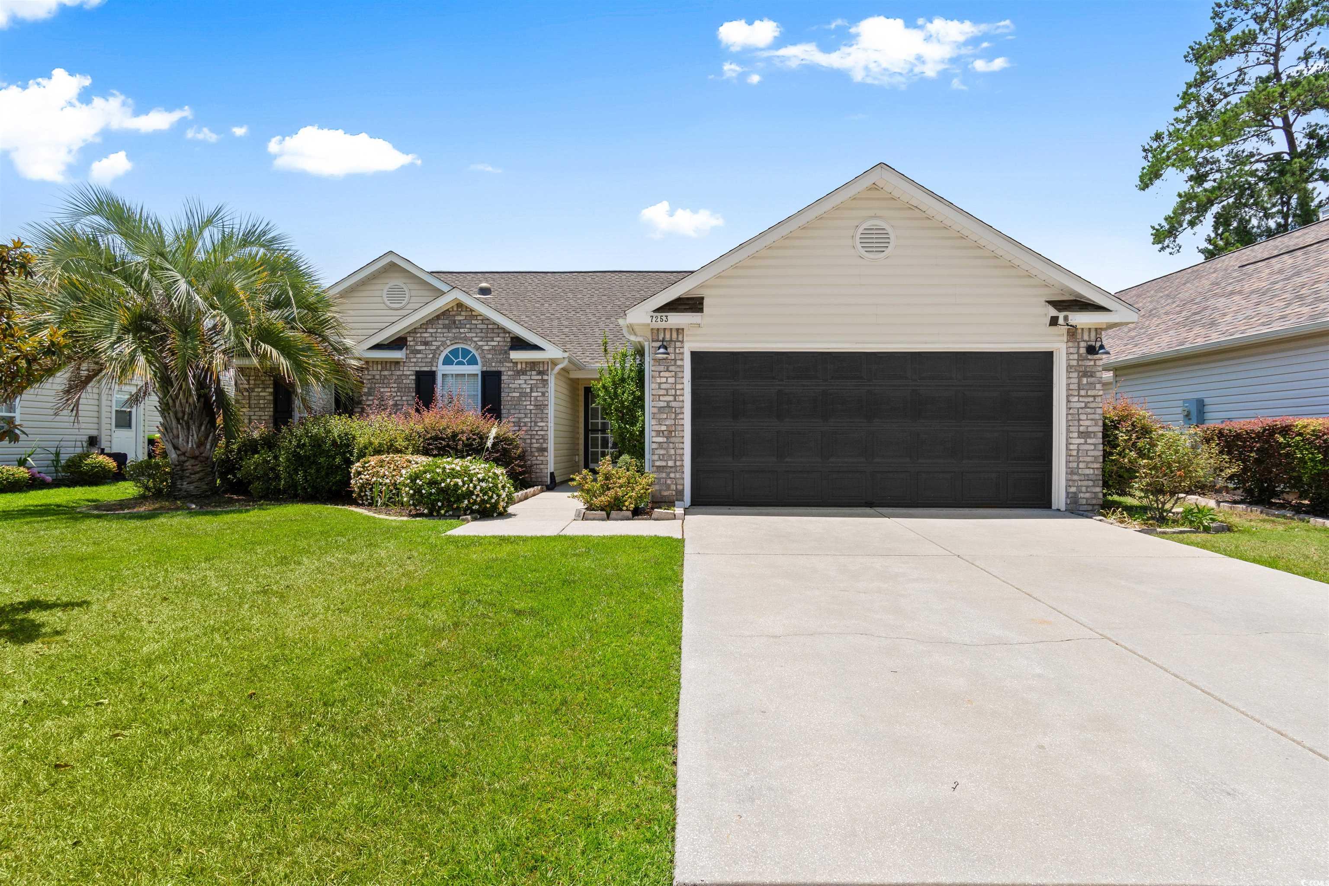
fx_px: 701
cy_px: 443
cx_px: 664
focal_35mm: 19
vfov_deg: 64.6
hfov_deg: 86.9
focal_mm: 13
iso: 100
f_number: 10
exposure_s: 1/400
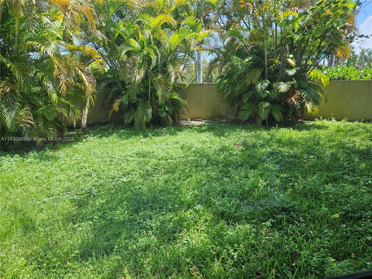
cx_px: 186
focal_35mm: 23
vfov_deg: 58.9
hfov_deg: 73.9
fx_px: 247
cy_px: 140
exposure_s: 1/409
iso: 25
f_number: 1.8
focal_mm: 5.4
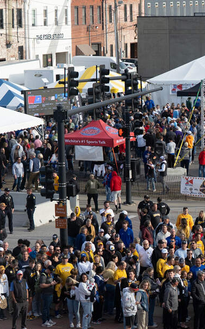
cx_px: 243
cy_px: 155
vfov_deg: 14.5
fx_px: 1288
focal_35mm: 144
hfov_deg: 9.0
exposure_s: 1/320
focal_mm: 72
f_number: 4.5
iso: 160
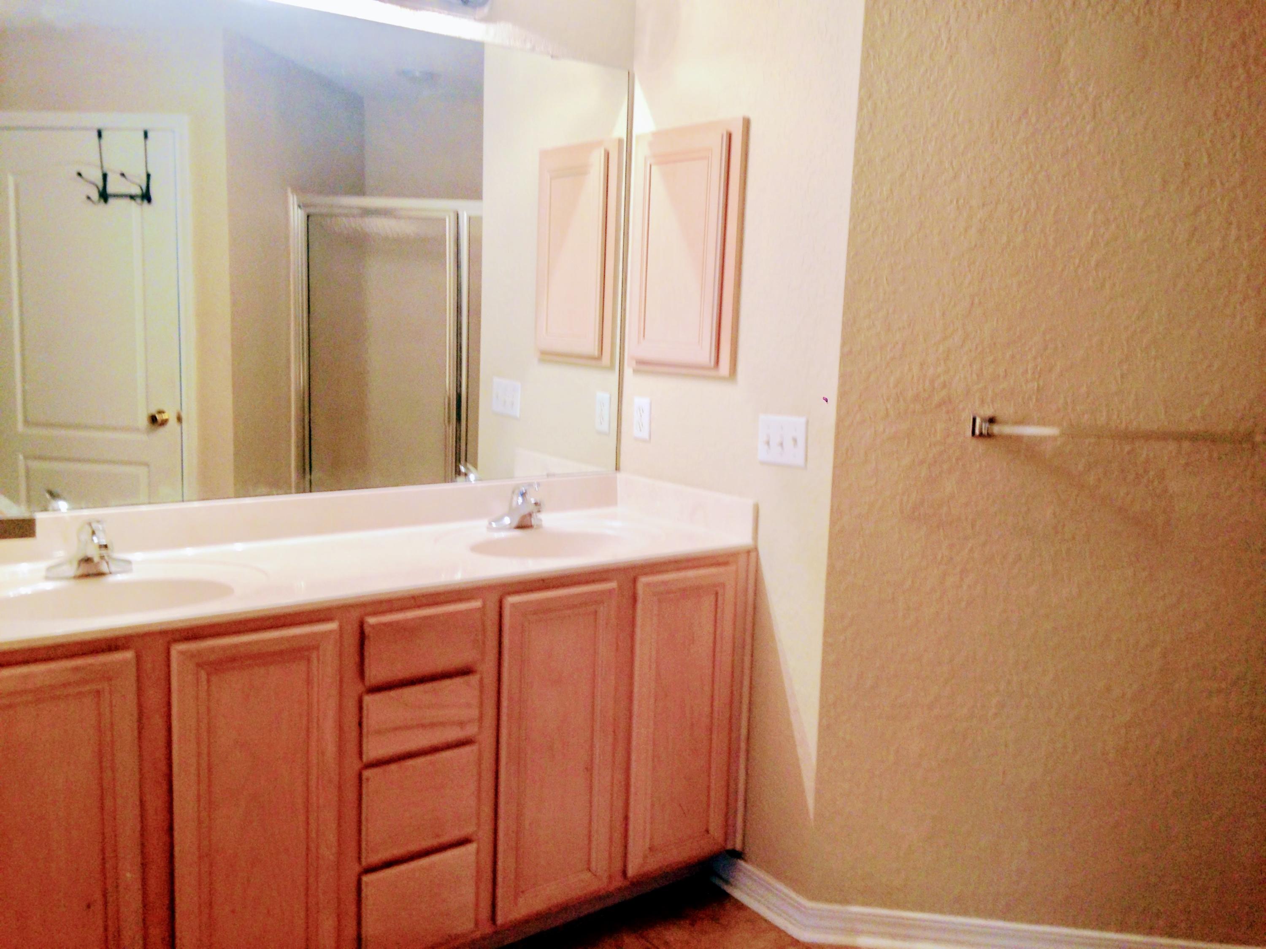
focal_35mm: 33
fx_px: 1207
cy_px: 474
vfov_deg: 42.9
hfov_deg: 55.4
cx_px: 633
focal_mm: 4.12
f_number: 2.4
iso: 50
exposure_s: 1/24
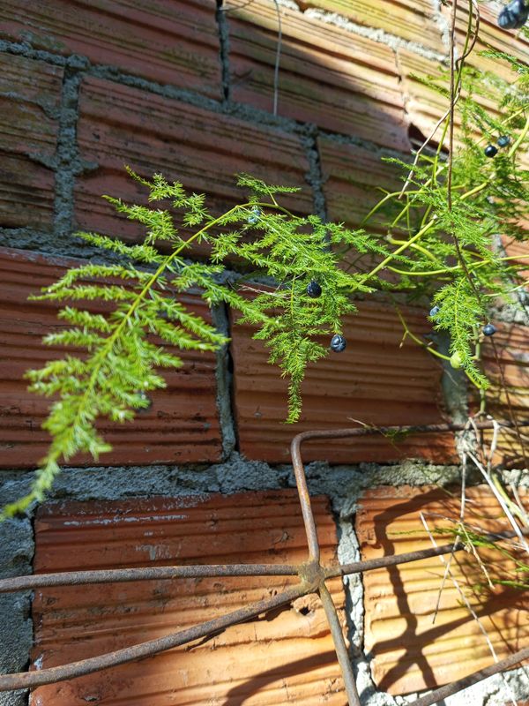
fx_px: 550
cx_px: 264
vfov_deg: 65.3
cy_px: 353
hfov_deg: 51.4
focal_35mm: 27
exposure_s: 1/319
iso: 62
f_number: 1.6
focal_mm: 4.11
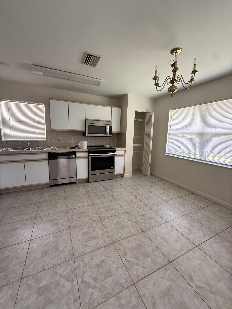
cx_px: 116
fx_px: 125
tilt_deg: -8.9
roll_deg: -2.0
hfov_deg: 85.7
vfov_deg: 102.1
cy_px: 154
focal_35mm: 14
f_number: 2.2
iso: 250
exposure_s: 1/99
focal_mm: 2.22
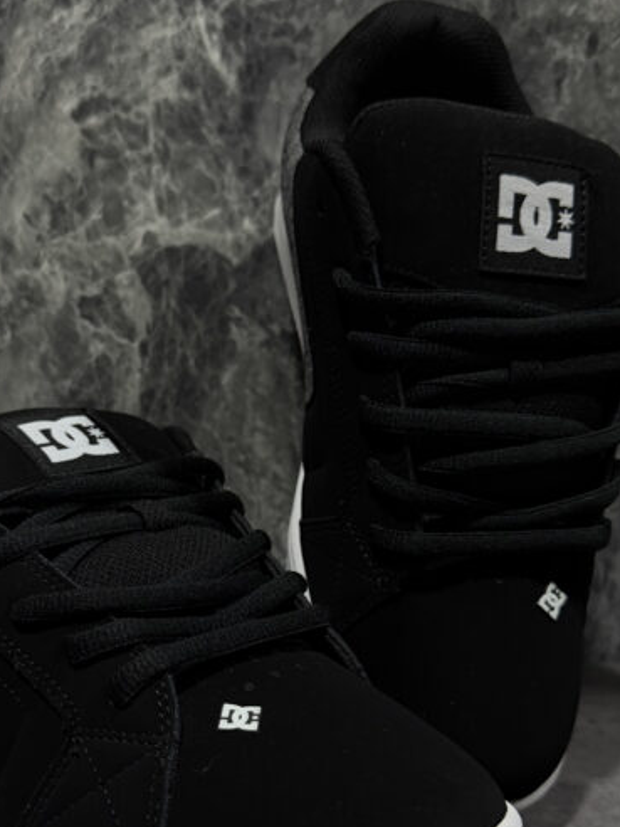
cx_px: 255
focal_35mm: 39
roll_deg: -1.7
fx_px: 931
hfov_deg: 36.7
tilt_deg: -9.3
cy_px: 516
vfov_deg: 47.4
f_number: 1.78
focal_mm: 6.76
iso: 500
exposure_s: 1/60
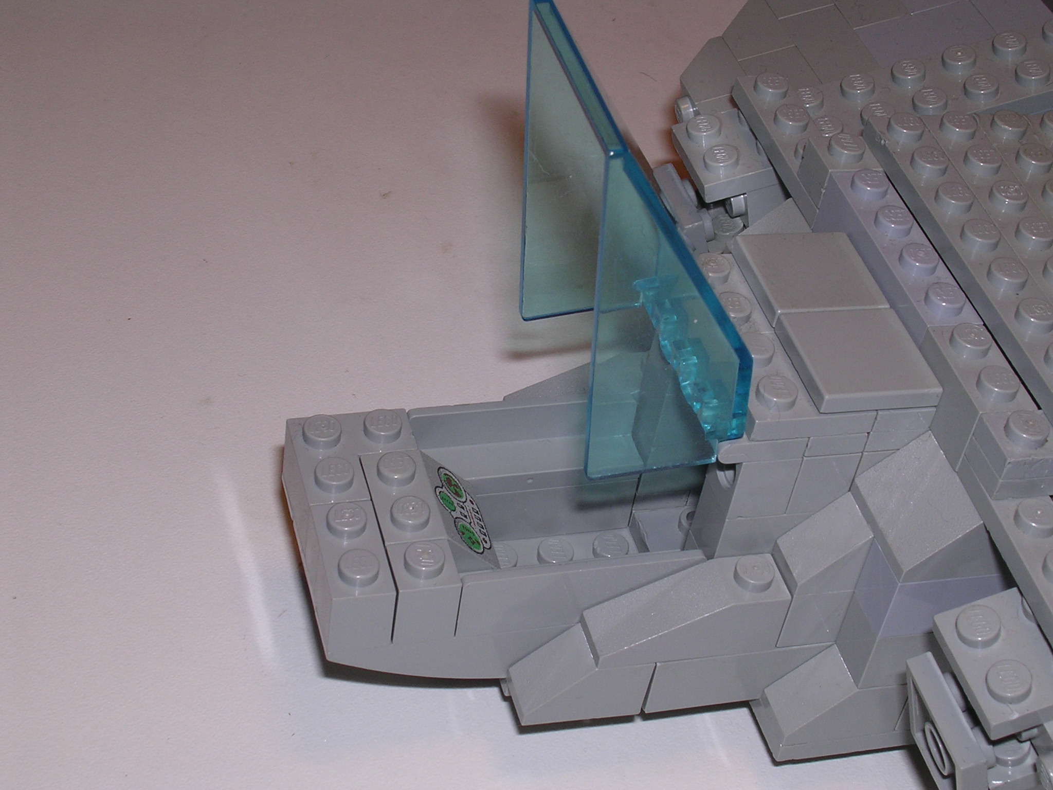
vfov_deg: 21.9
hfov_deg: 29.0
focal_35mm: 67
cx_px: 526
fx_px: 2038
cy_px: 395
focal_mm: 10.2
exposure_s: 1/60.1
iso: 100
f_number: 7.2
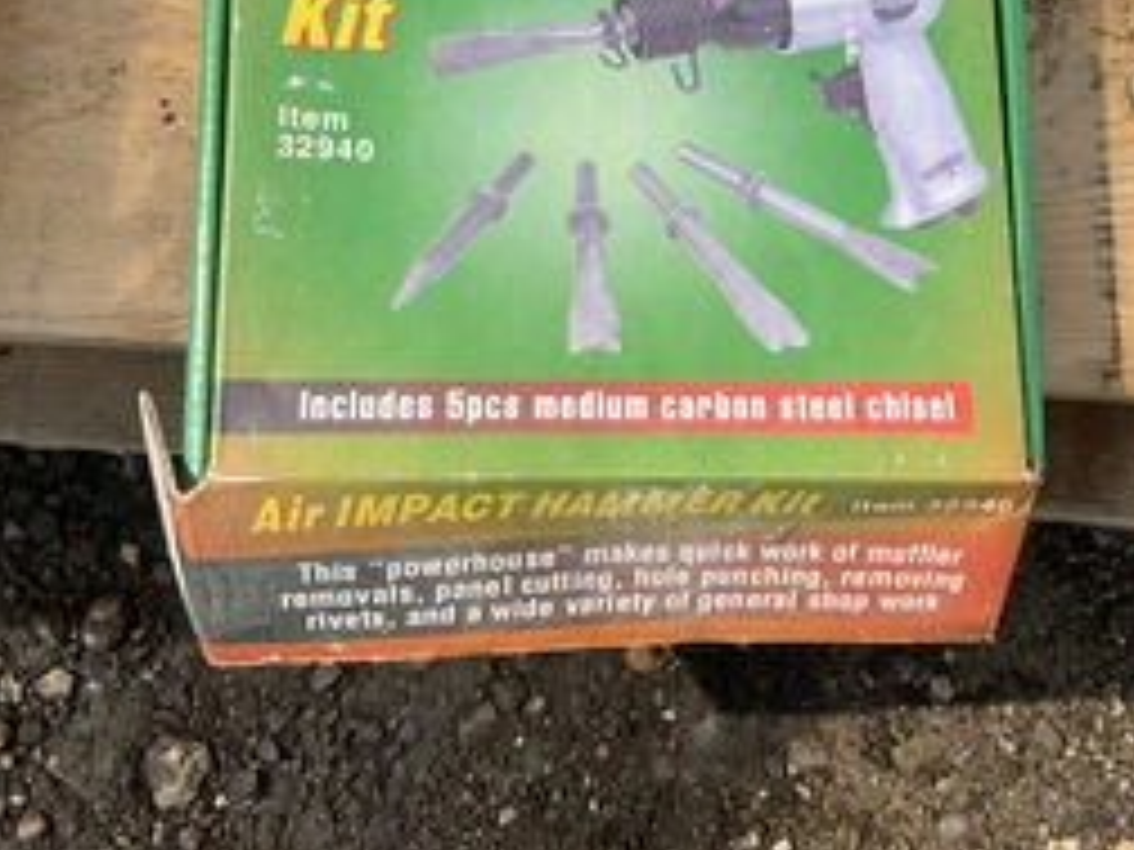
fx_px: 1507
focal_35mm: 46
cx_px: 657
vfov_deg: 31.2
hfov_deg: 41.1
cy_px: 265
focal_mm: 3
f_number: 1.8
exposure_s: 1/2227
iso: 25
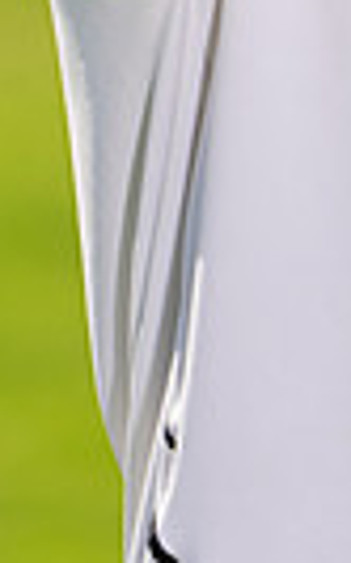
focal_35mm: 1574
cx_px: 463
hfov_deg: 0.8
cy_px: -555
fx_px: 24117
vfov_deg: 1.3
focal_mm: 355
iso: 64
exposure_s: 1/200
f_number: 7.1
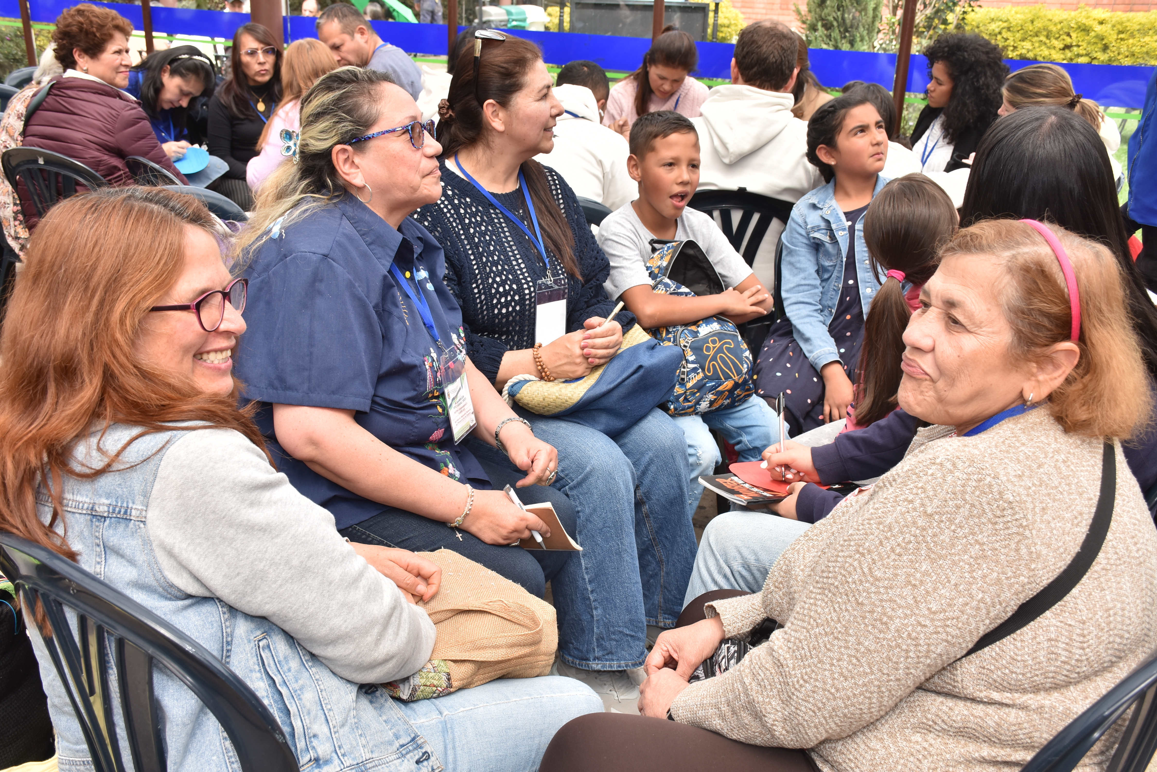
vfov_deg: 36.9
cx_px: 578
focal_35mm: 36
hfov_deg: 53.1
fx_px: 1157
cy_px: 386
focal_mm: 24
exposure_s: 1/160
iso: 125
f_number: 7.1
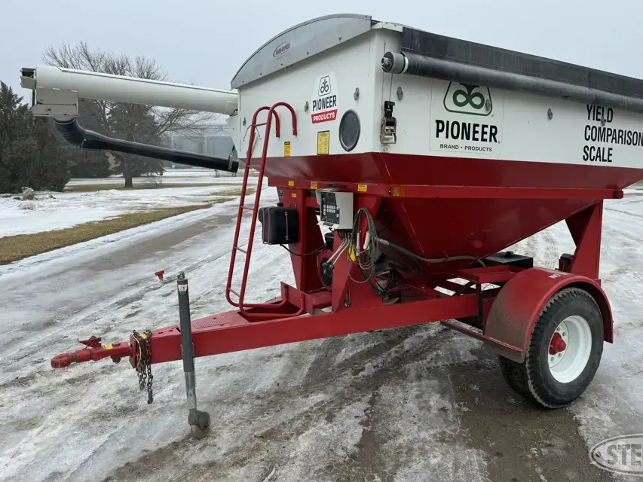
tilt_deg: -5.3
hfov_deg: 65.1
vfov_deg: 51.3
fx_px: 502
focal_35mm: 27
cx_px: 360
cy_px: 214
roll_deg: +1.3
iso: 80
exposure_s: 1/1597
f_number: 1.78
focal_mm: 6.86
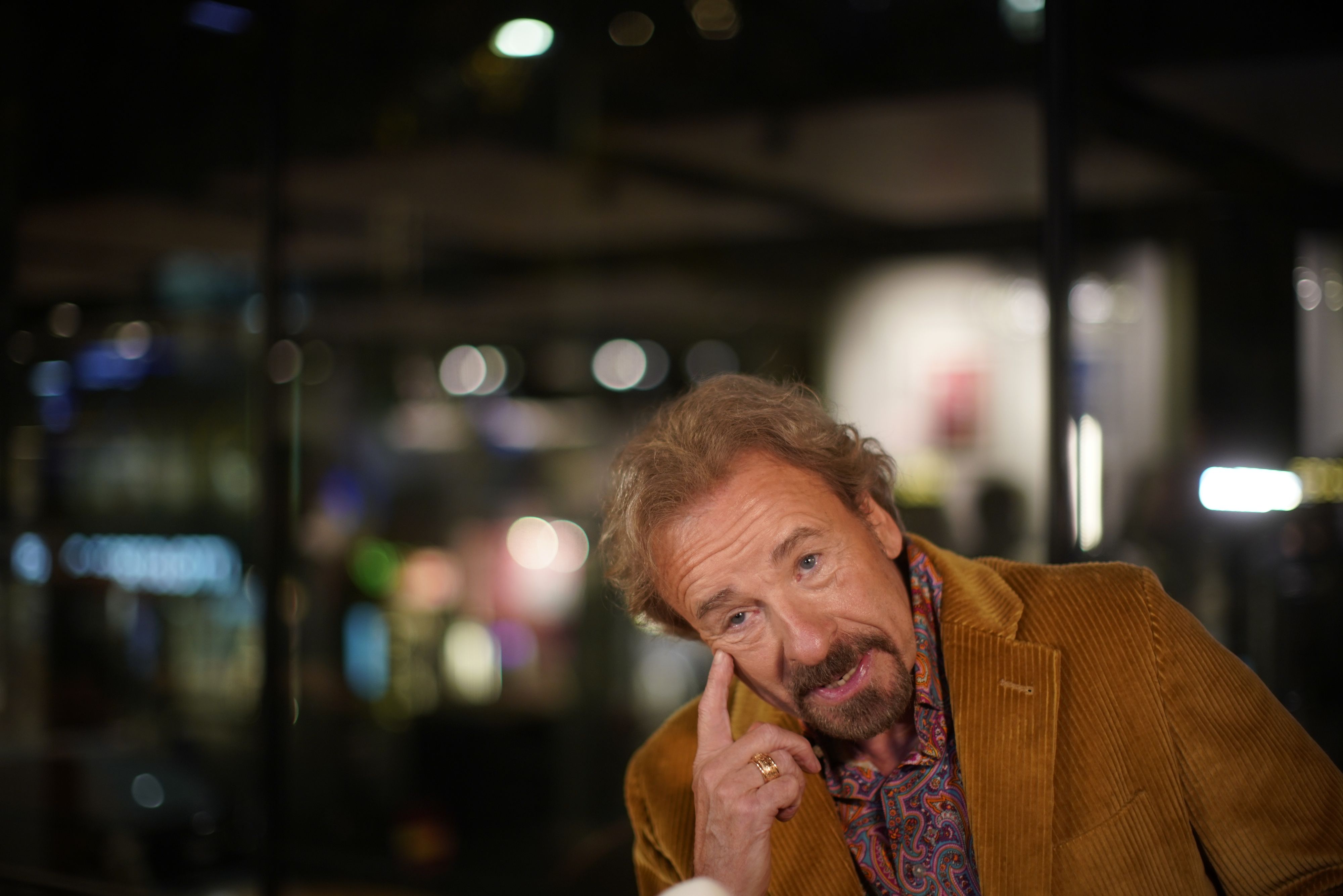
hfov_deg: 39.6
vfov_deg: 27.0
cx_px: 672
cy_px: 448
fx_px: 1865
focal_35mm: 50
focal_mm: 50
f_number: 1.3
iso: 400
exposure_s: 1/320
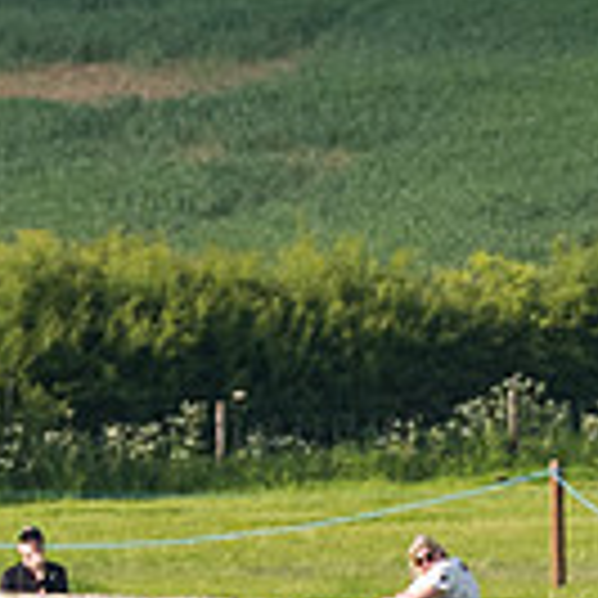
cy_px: 1017
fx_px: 38210
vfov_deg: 0.9
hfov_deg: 0.9
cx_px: -186
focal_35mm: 1955
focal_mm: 190
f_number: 4
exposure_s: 1/4000
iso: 500
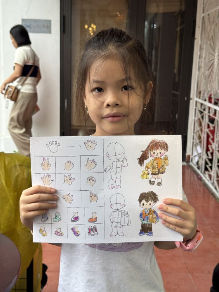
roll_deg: -1.3
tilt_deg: -10.9
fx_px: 405
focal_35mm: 48
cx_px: 110
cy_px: 146
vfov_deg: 39.7
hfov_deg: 30.3
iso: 64
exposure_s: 1/50
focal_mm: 6.76
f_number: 1.78
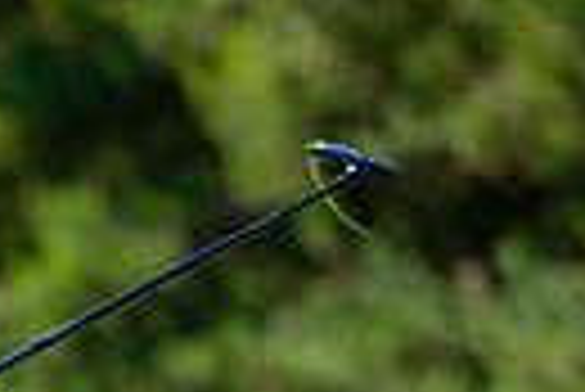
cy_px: 831
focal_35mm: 1335
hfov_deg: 1.5
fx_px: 21718
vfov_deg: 1.0
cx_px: -482
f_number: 4.5
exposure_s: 1/1250
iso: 250
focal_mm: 300
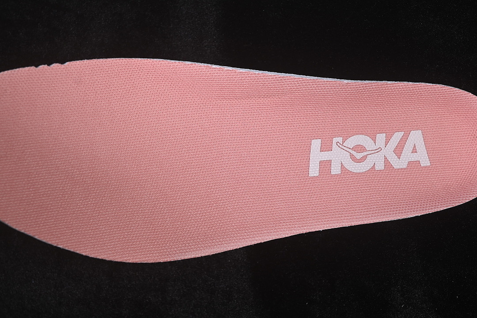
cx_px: 238
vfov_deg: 18.2
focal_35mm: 75
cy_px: 159
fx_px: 994
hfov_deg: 27.0
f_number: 7.1
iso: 160
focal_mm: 50
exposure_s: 1/80
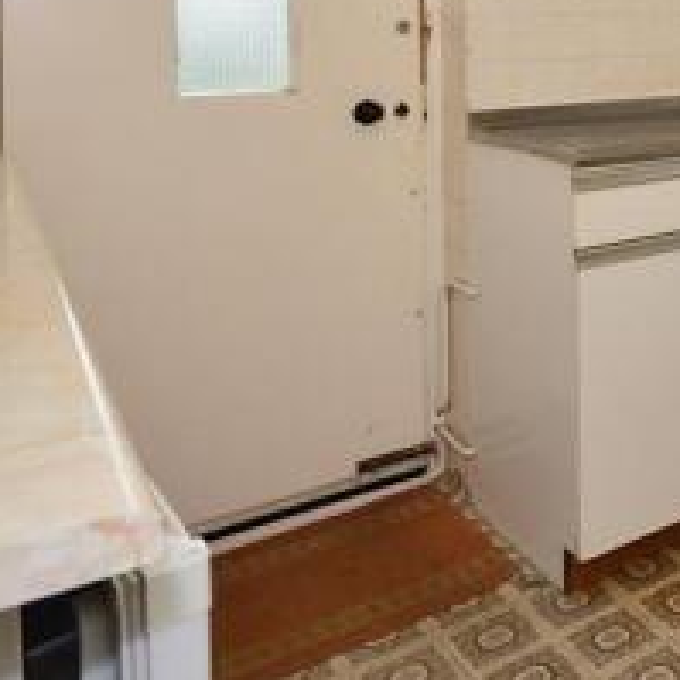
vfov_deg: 35.6
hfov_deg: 32.3
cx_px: 837
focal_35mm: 42
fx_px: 933
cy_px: -21
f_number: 7.1
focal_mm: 10
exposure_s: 1/200
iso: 200
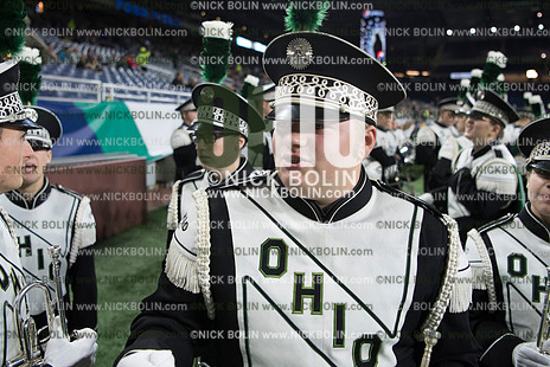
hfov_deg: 61.9
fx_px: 459
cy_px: 143
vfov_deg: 43.4
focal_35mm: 30
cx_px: 281
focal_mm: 24
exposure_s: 1/800
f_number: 2.8
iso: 1250
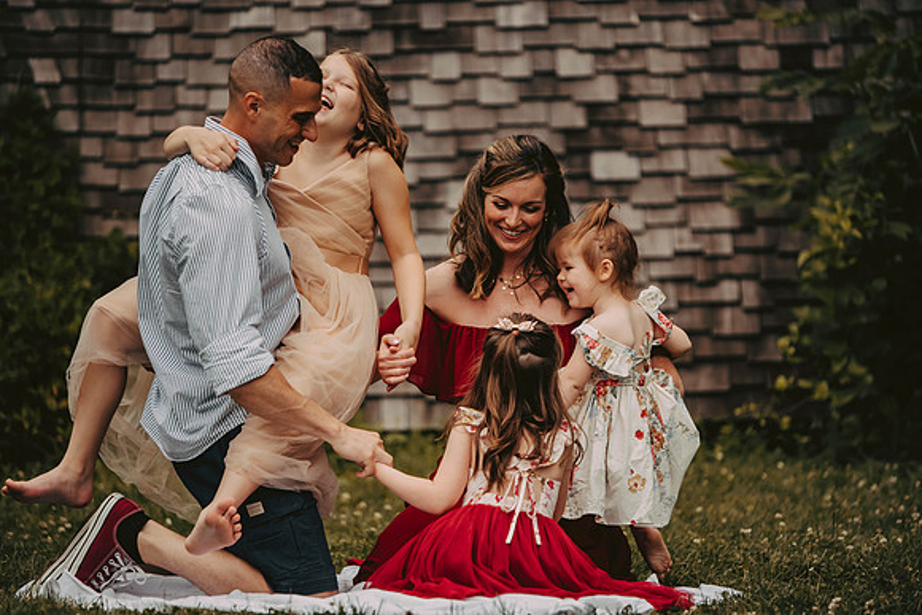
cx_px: 461
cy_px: 308
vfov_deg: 8.1
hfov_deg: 12.1
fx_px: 4355
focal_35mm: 170
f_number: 2.8
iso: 640
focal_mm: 170
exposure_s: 1/4000
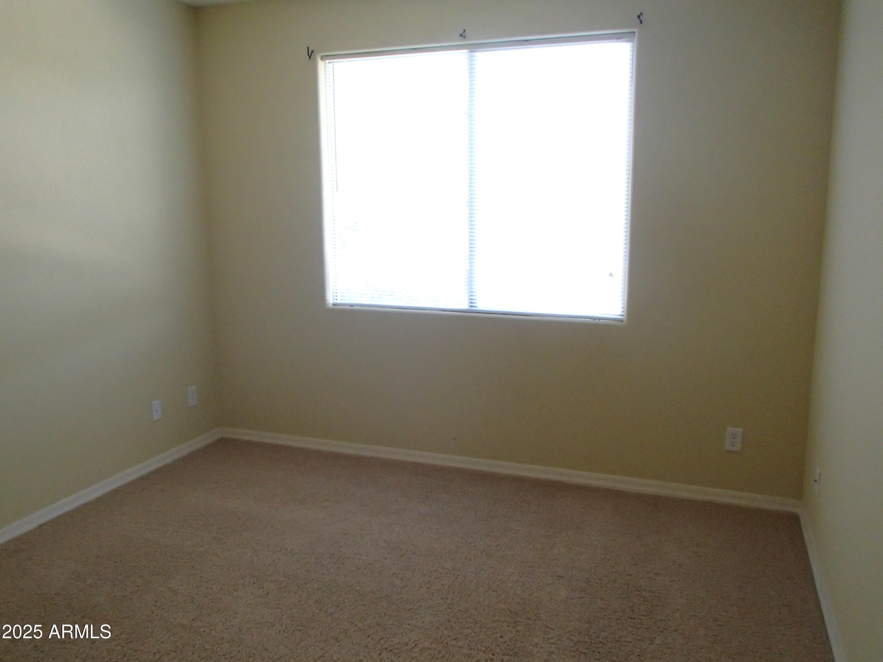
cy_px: 331
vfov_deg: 49.7
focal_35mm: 28
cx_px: 442
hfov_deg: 63.4
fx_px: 714
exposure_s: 1/30
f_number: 3.9
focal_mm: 5
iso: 640
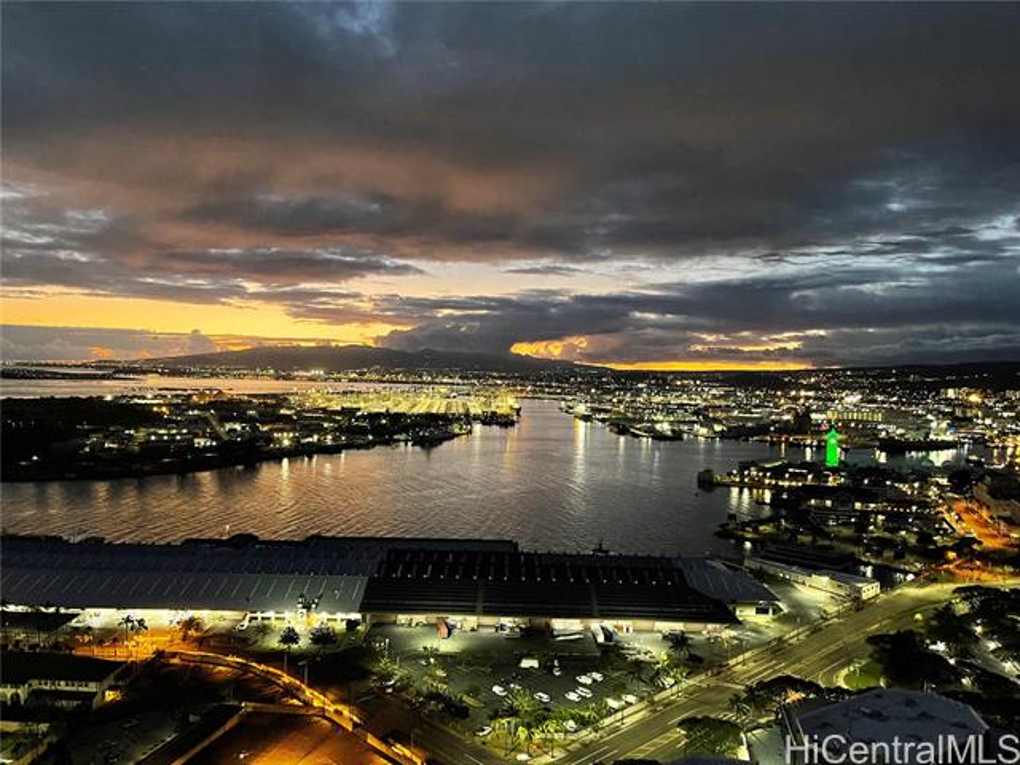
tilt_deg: +0.1
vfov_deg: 53.1
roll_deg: -1.5
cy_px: 382
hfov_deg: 67.3
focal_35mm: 26
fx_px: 766
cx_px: 510
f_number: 1.6
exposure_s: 1/32
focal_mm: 5.1
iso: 640
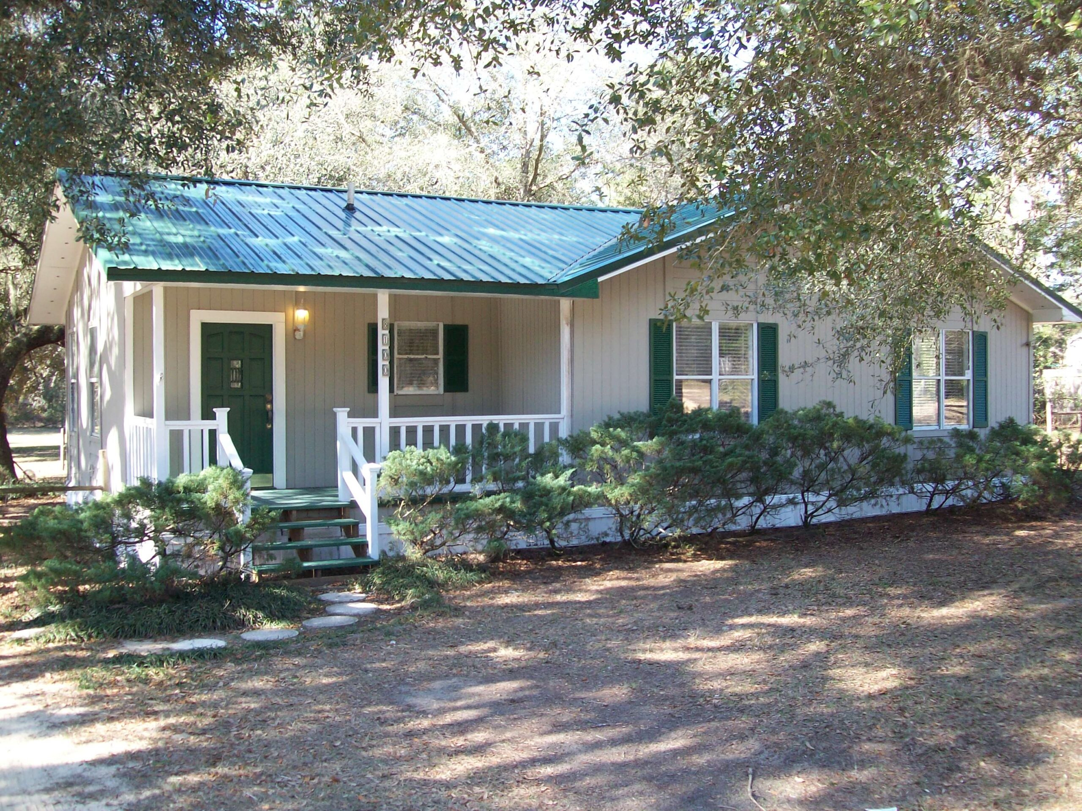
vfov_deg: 39.7
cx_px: 541
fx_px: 1125
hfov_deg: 51.4
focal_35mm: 36
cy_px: 406
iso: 80
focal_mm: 6
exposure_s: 1/109
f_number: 2.7
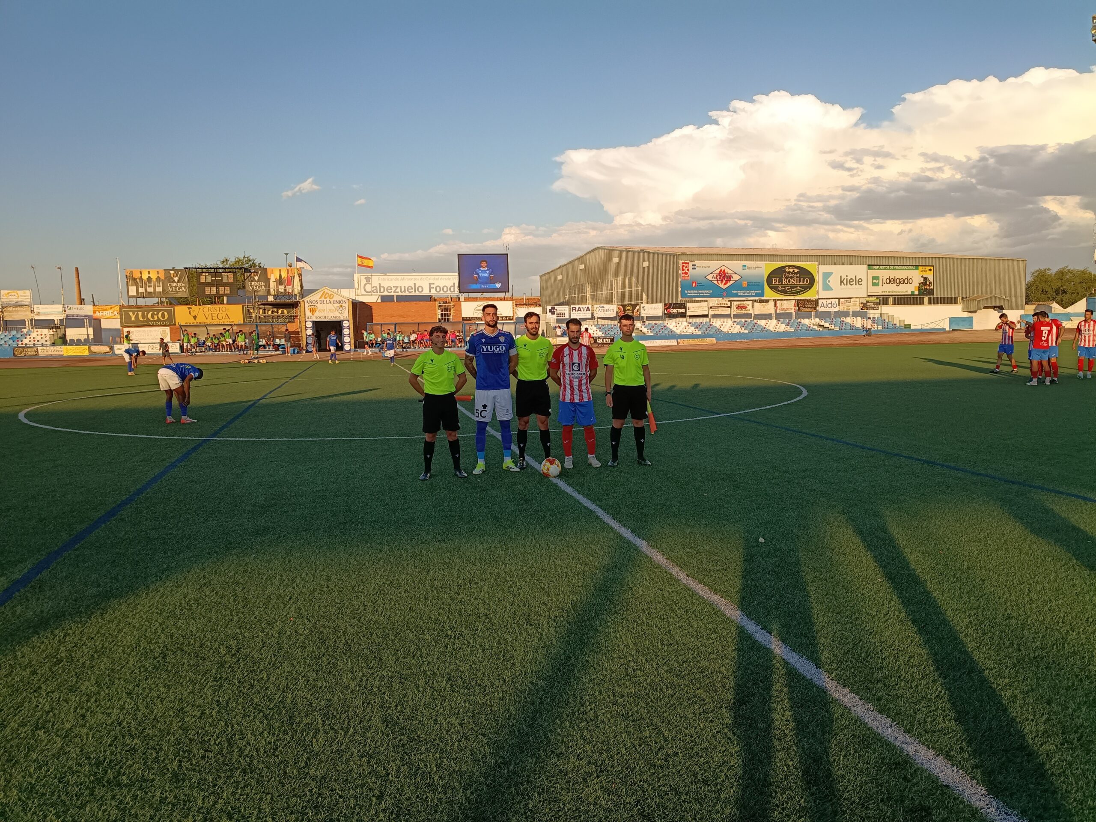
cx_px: 548
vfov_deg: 53.1
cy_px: 411
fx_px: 823
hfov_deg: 67.3
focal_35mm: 26
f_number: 1.8
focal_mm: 4.81
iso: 148
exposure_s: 1/929
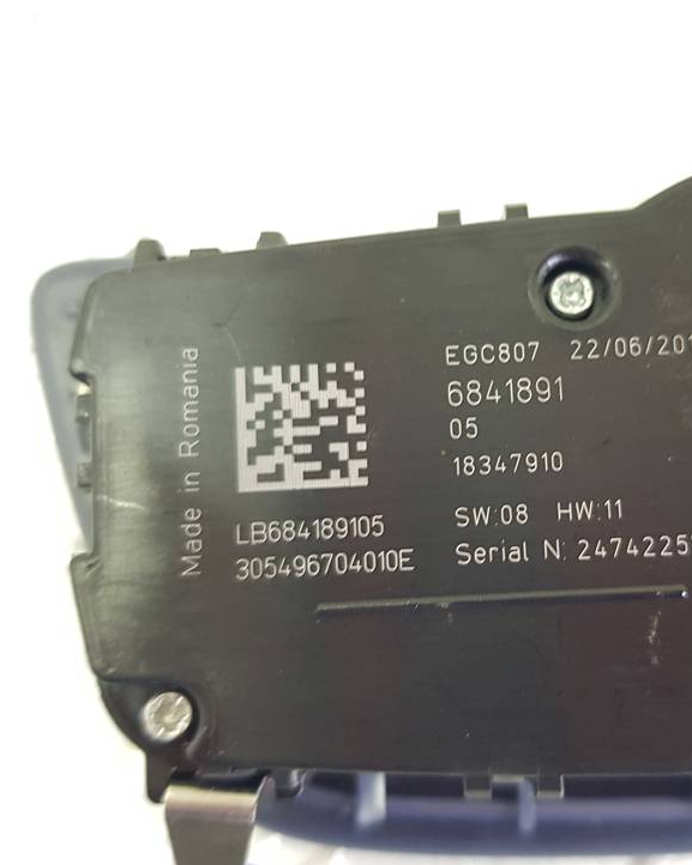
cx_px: 498
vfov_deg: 50.3
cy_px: 449
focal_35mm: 36
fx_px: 922
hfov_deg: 40.3
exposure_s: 1/50
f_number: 1.7
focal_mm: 4.2
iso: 200
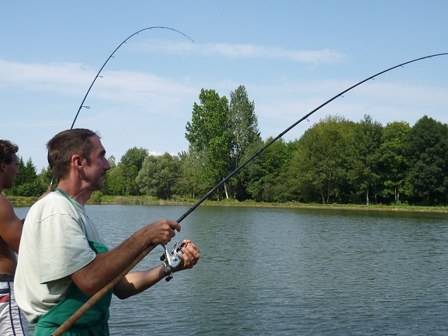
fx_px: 557
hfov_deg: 43.8
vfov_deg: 33.6
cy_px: 179
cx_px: 224
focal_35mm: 43
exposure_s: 1/125
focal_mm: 5.5
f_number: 8
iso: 80
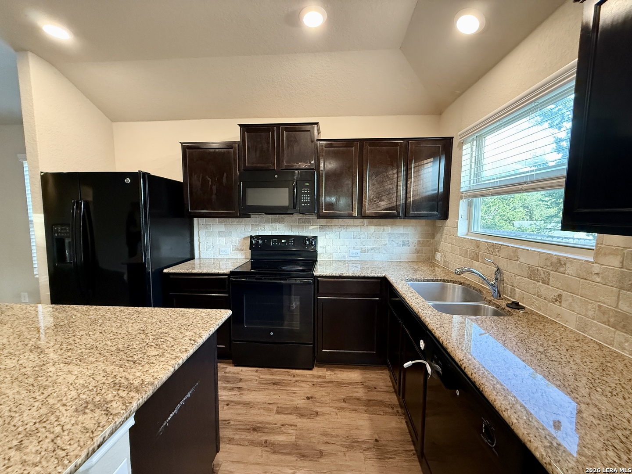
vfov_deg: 85.7
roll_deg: -0.8
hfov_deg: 102.1
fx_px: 256
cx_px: 316
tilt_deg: -5.2
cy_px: 237
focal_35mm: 14
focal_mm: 2.22
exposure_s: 1/60
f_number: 2.2
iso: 640
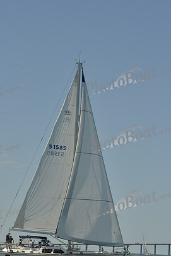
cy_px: 180
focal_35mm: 100
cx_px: 53
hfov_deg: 13.7
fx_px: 712
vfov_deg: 20.3
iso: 280
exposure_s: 1/500
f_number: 16
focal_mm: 70
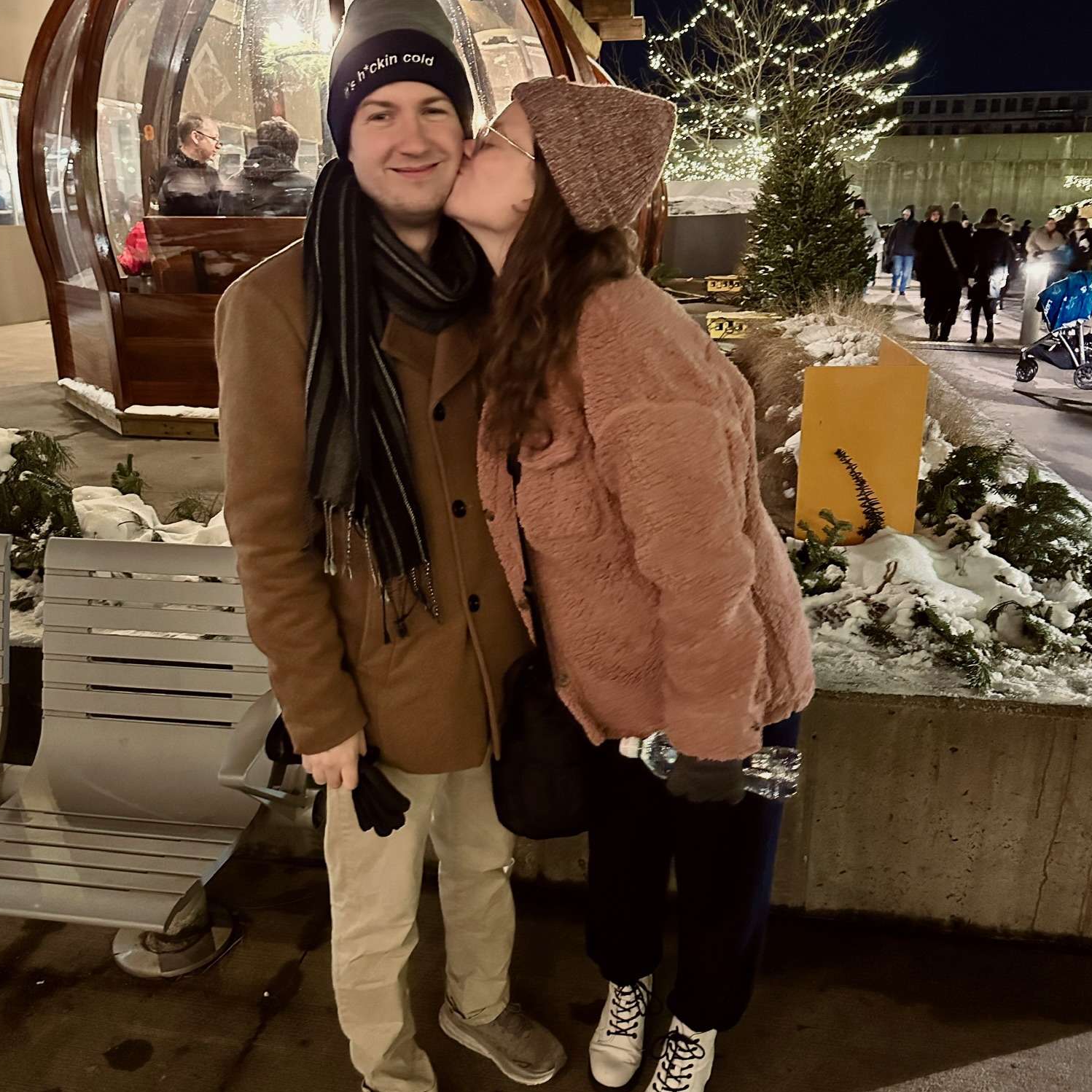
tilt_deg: -19.0
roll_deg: +0.2
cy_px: 582
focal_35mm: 29
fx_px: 1035
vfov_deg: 55.6
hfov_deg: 55.6
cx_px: 548
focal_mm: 6.86
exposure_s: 1/30
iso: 1250
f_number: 1.78
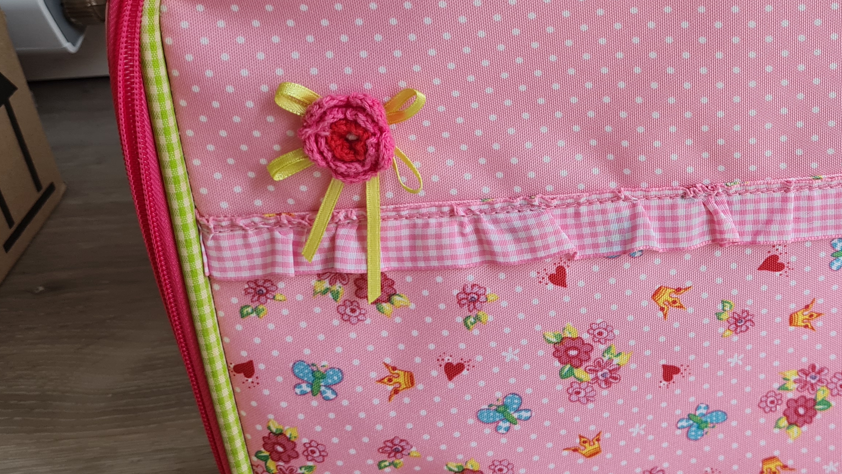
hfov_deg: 40.2
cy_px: 137
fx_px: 1094
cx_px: 689
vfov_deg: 24.2
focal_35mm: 49
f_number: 1.8
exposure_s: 1/100
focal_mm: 5.4
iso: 80
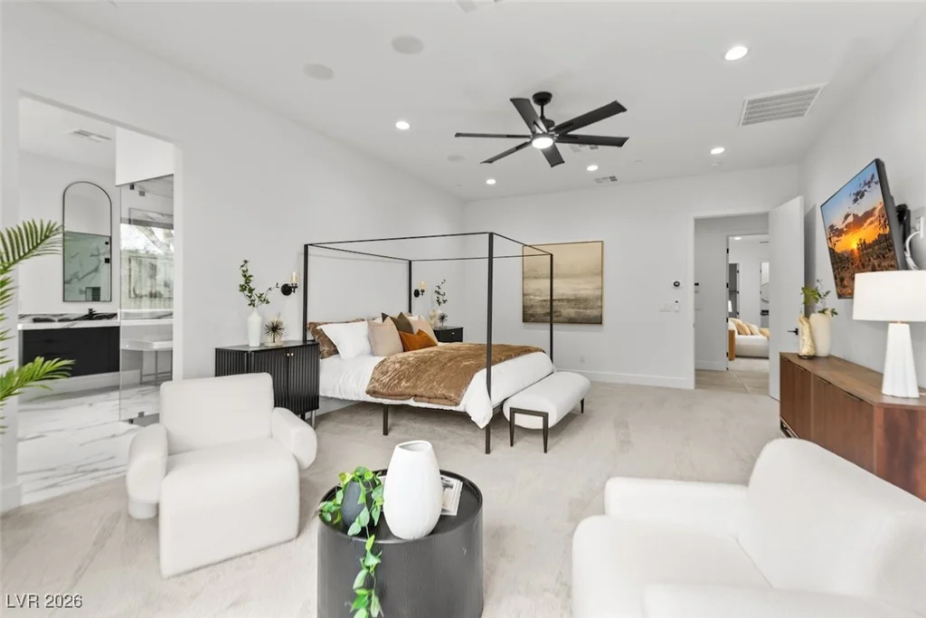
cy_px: 309
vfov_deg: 73.8
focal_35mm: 16
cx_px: 463
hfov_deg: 96.7
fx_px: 412
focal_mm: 16
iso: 100
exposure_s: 1/6
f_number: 8
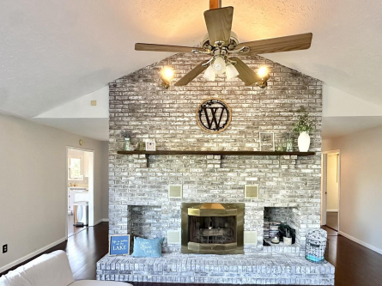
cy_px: 174
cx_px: 196
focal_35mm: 21
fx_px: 232
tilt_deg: -0.5
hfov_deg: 79.0
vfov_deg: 62.7
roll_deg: -0.4
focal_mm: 2.22
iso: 500
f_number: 2.2
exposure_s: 1/60
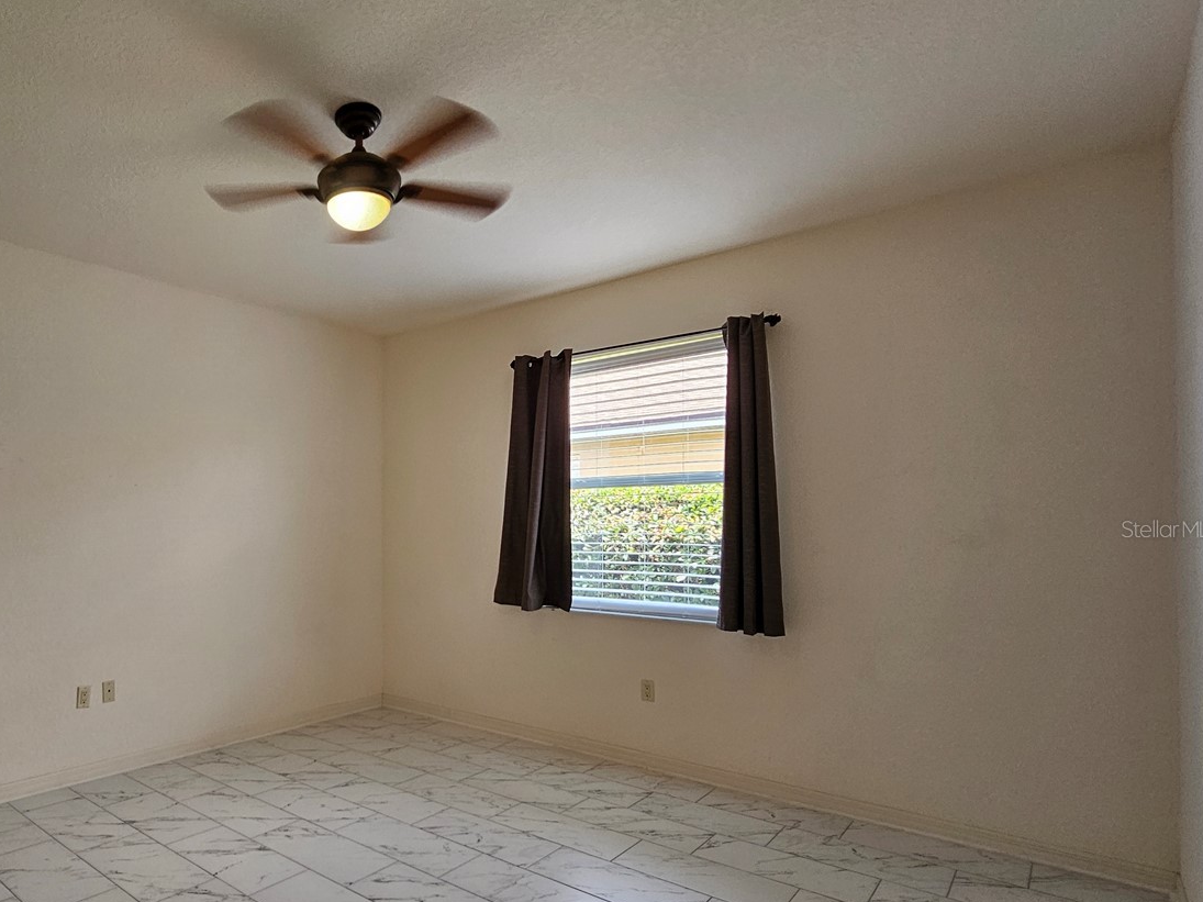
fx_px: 660
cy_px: 528
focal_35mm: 19
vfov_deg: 68.2
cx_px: 346
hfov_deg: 80.0
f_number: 2.2
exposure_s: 1/60
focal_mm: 2.2
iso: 80
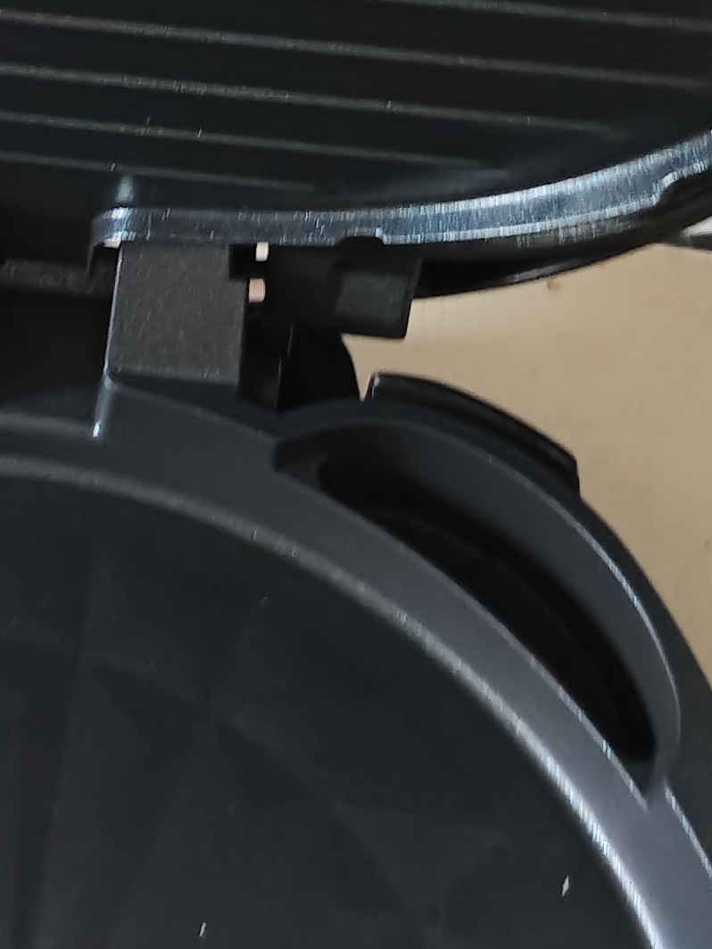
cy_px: 386
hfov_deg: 15.8
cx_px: 45
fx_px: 2523
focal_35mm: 92
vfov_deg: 21.3
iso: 2004
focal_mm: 5.56
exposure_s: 1/25
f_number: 1.88
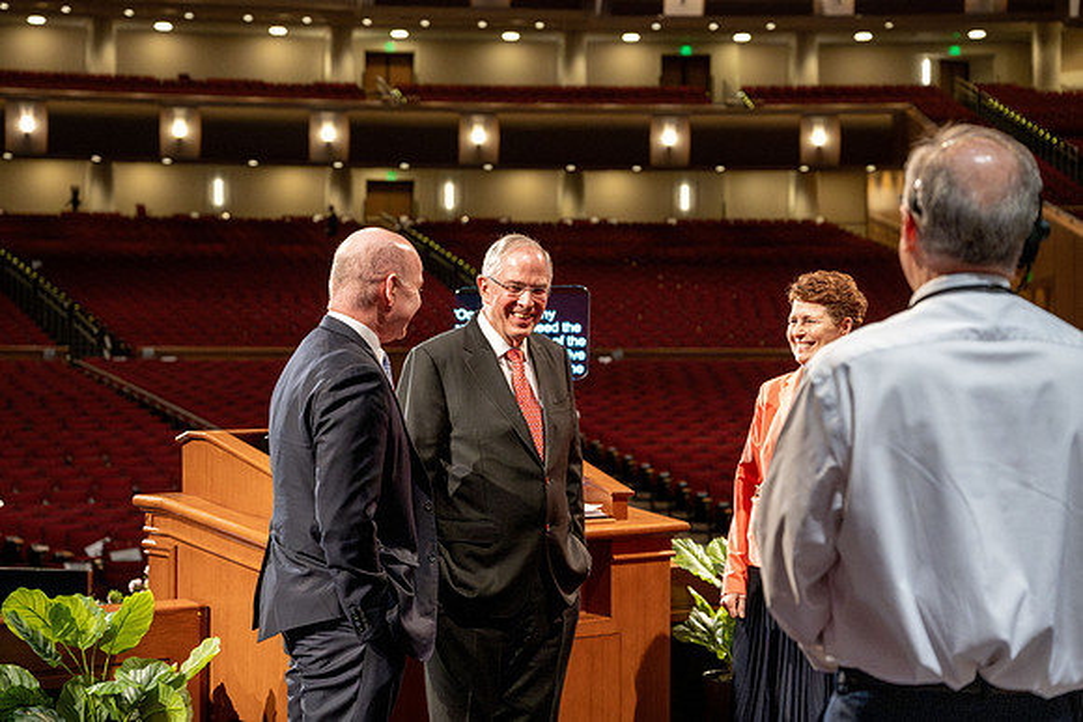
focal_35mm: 58
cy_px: 334
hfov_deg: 34.3
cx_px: 511
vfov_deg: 23.3
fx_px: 1756
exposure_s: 1/250
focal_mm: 52
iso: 4000
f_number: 3.5
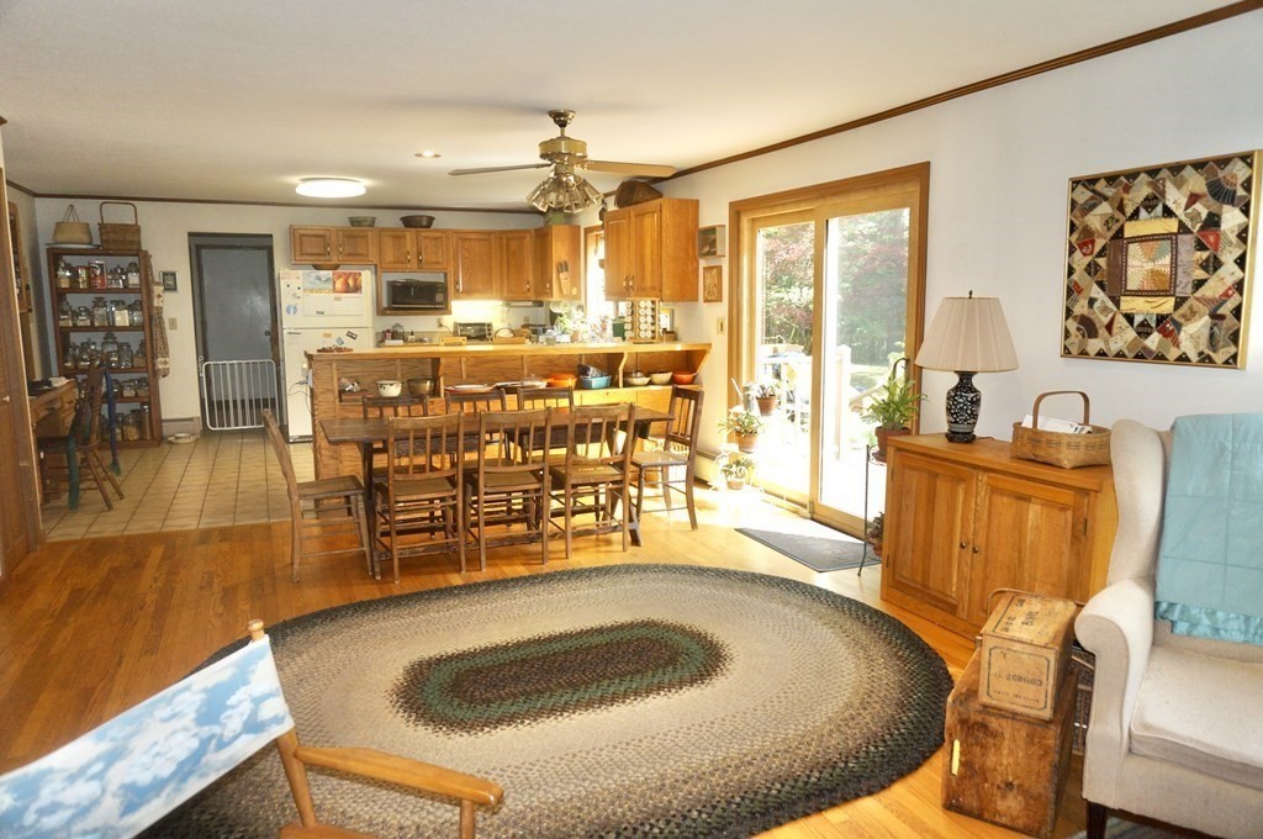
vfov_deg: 53.0
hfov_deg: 73.8
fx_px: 841
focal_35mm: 24
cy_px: 420
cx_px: 632
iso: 500
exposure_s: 1/160
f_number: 4
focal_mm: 16
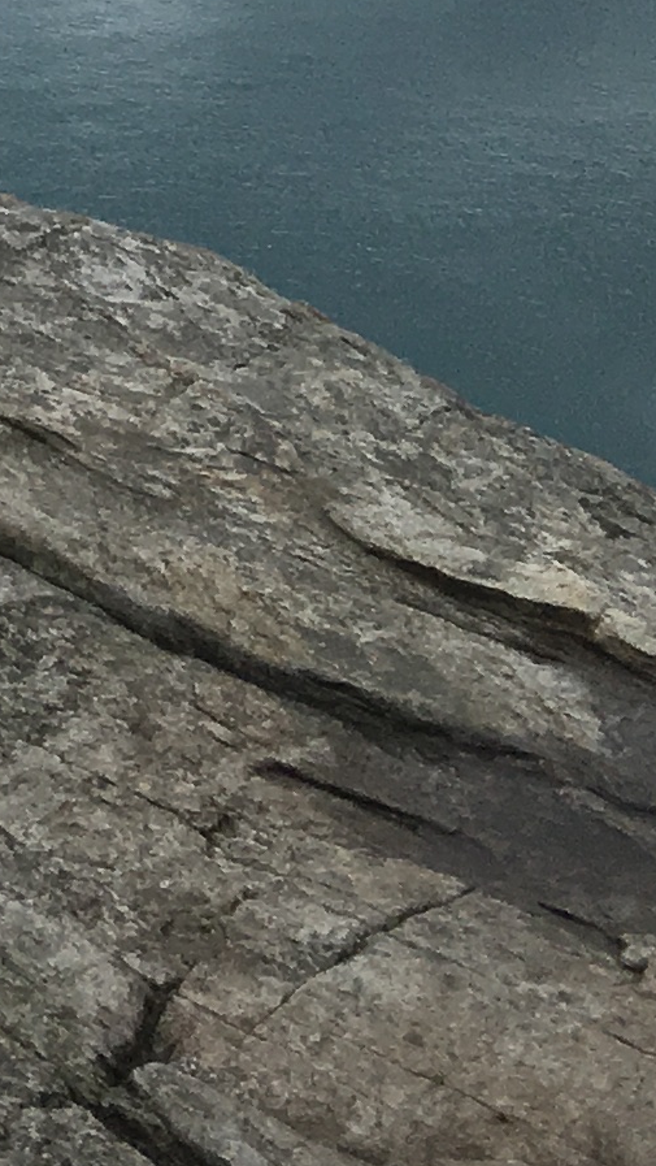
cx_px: -1889
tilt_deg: -10.2
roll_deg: +0.1
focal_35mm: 142
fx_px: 4388
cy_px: -703
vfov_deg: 14.0
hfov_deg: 6.8
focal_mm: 4.15
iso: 25
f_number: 2.2
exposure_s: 1/712
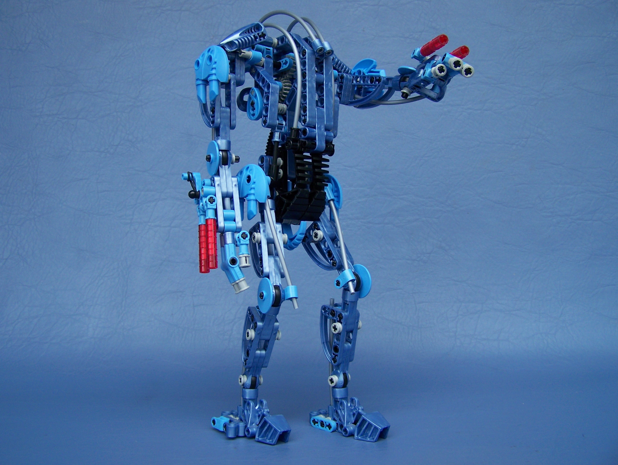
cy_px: 232
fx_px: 679
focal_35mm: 38
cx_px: 309
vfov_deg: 37.8
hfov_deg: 48.9
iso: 80
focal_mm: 6.3
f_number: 2.8
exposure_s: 1/250
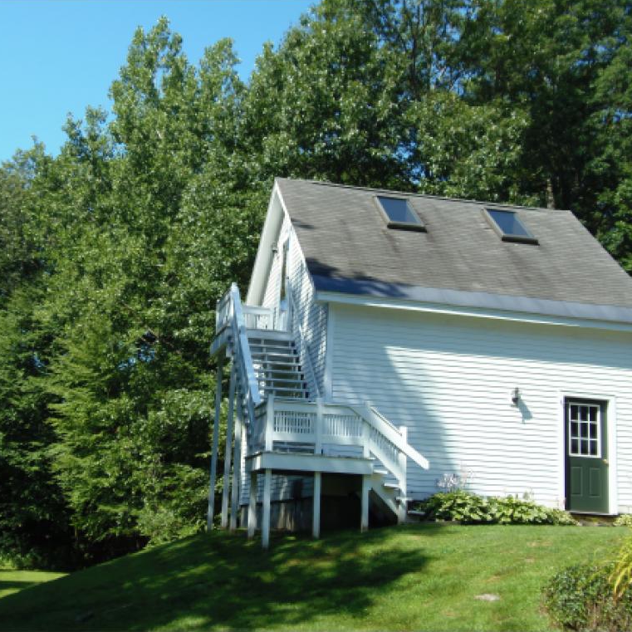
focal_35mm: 50
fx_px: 1033
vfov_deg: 34.0
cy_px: 314
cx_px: 327
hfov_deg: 34.0
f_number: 3.6
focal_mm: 7.8
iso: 64
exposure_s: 1/320
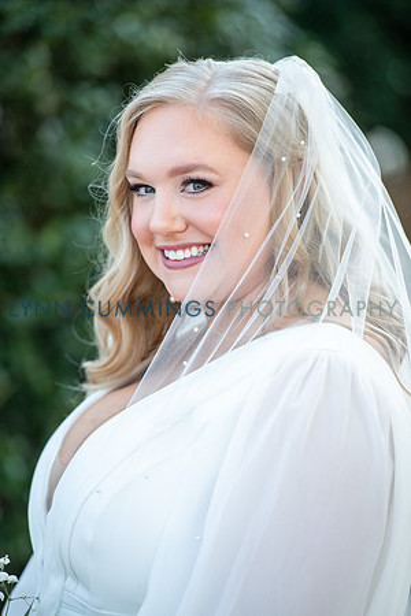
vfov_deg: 10.3
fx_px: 3425
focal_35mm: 200
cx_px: 206
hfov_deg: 6.9
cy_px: 308
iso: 640
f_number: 3.5
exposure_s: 1/1250
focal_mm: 200
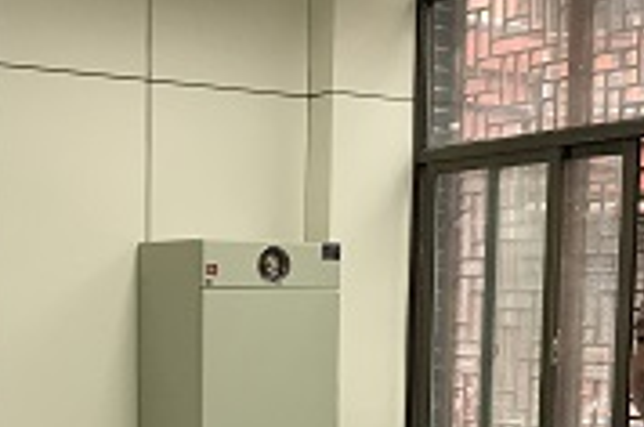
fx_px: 1464
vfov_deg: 16.0
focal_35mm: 82
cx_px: 221
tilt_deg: -5.5
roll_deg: -1.2
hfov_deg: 24.7
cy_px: 501
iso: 40
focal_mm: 3.99
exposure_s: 1/20
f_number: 1.8
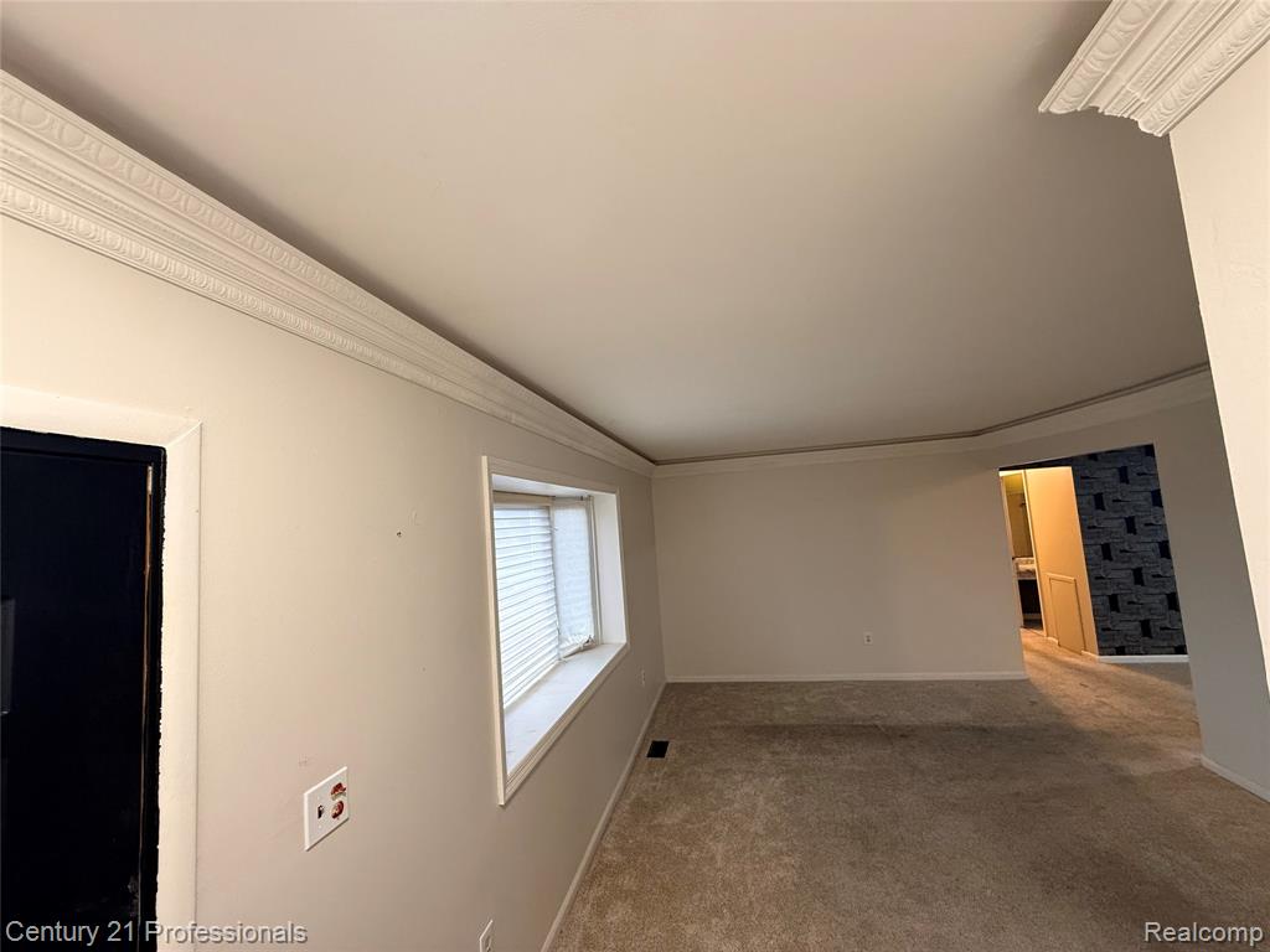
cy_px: 476
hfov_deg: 102.1
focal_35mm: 14
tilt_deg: +6.0
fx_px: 514
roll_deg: +4.3
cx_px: 635
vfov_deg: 85.7
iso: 160
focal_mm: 2.22
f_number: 2.2
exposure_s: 1/60
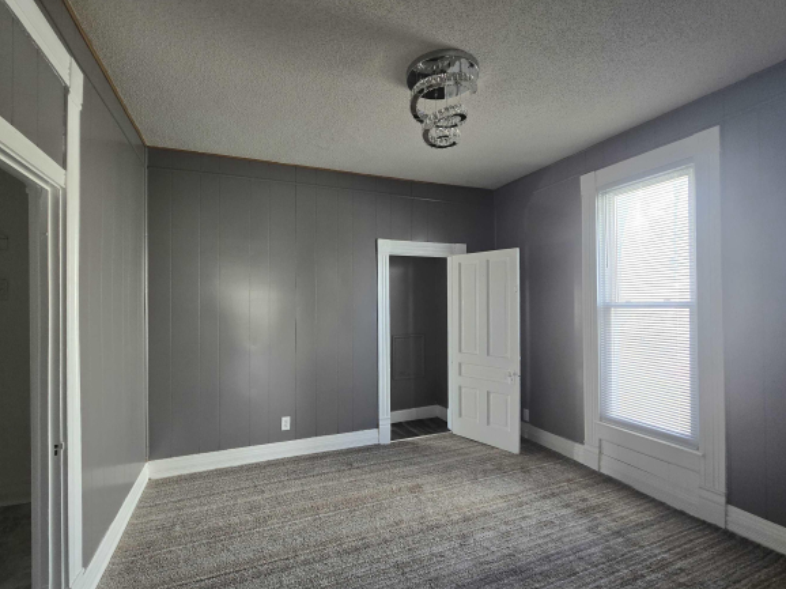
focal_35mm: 15
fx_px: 340
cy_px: 309
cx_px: 386
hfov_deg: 98.2
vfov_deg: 81.6
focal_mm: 2.2
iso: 200
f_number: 2.2
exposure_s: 1/60
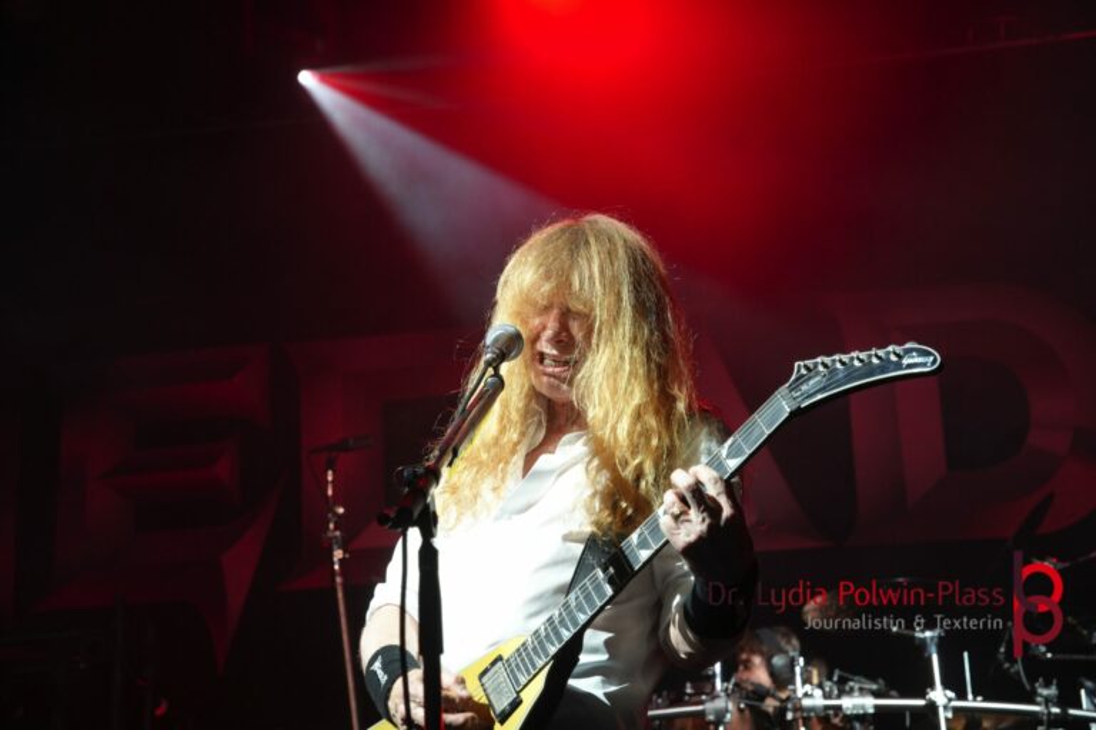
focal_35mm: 82
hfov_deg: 24.6
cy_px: 365
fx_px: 2511
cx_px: 548
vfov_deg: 16.6
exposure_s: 1/160
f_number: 4.5
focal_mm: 55
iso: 1000
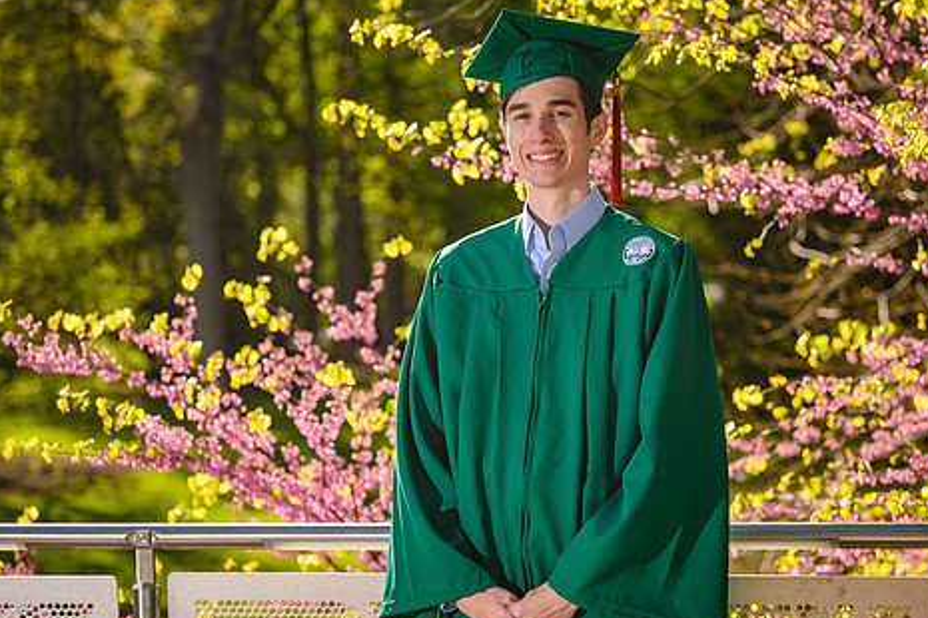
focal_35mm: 97
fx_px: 2500
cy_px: 333
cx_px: 570
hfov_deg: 21.0
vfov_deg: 14.1
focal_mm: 70
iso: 100
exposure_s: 1/1000
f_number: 2.8
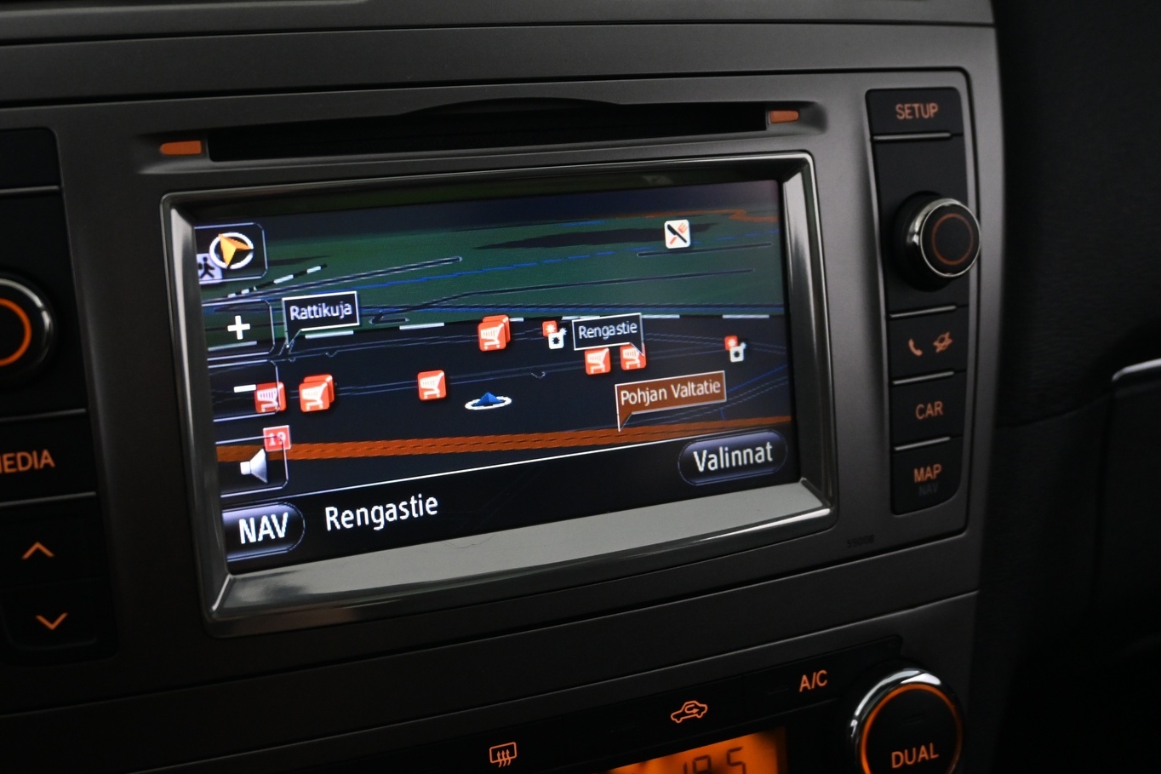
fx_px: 1235
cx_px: 496
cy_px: 337
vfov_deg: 34.7
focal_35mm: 38
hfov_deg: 50.2
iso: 1600
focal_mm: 21.5
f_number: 4
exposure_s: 1/25
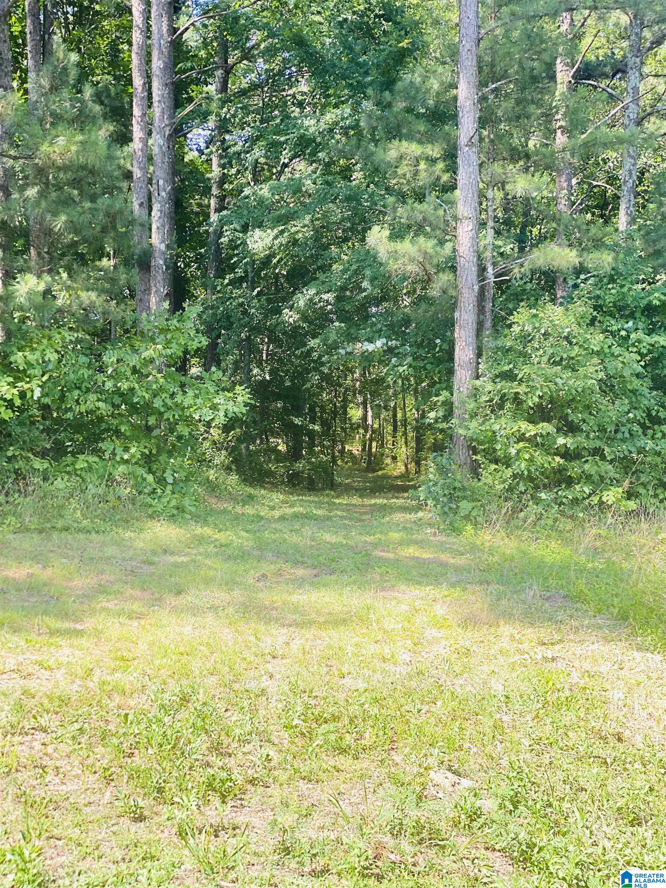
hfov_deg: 28.0
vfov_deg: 36.8
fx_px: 1334
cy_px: 444
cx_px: 333
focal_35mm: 52
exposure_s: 1/122
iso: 40
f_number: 2
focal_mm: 6
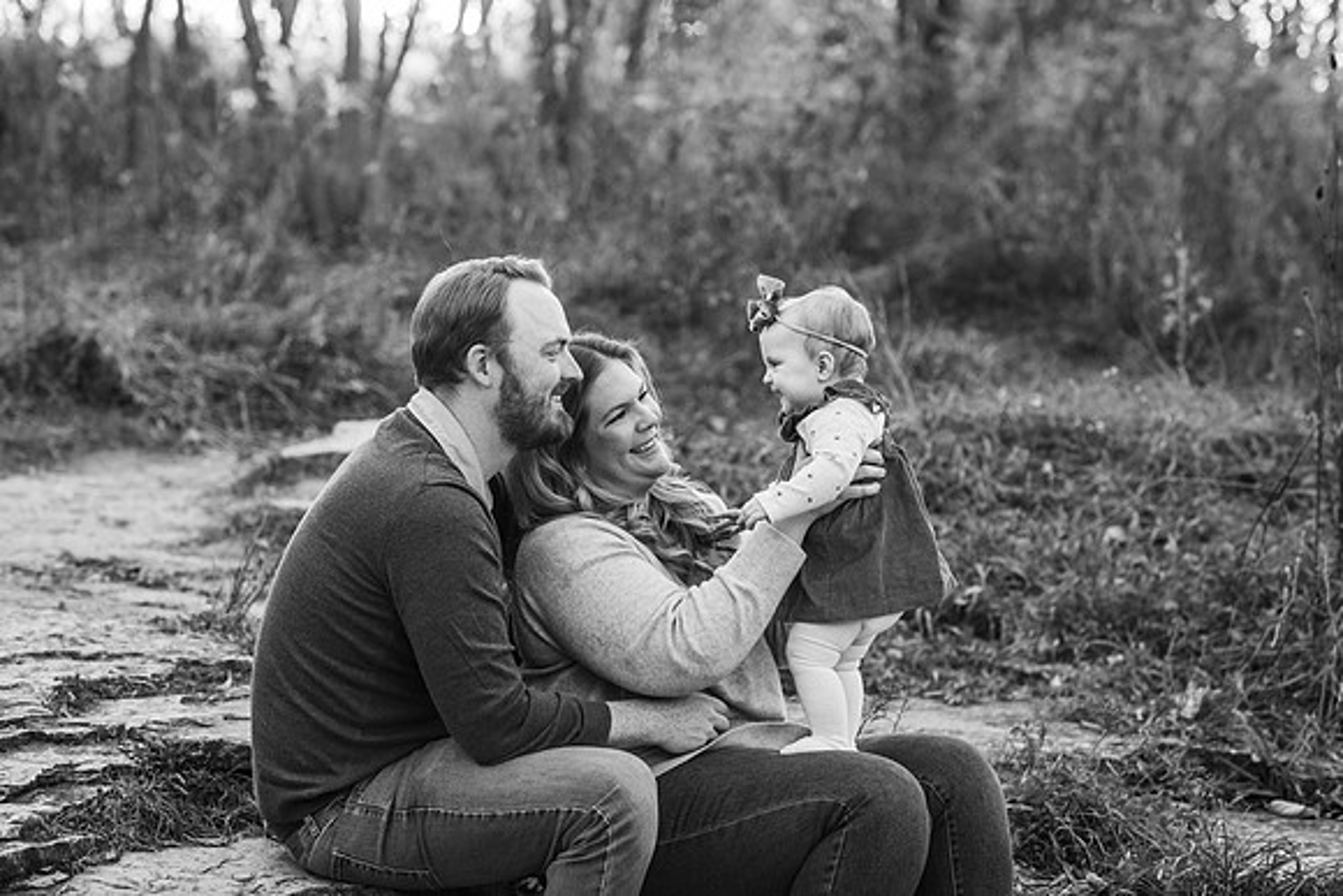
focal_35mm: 85
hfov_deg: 23.9
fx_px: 3172
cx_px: 672
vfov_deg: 16.1
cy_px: 448
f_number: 3.5
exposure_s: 1/640
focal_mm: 85
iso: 640
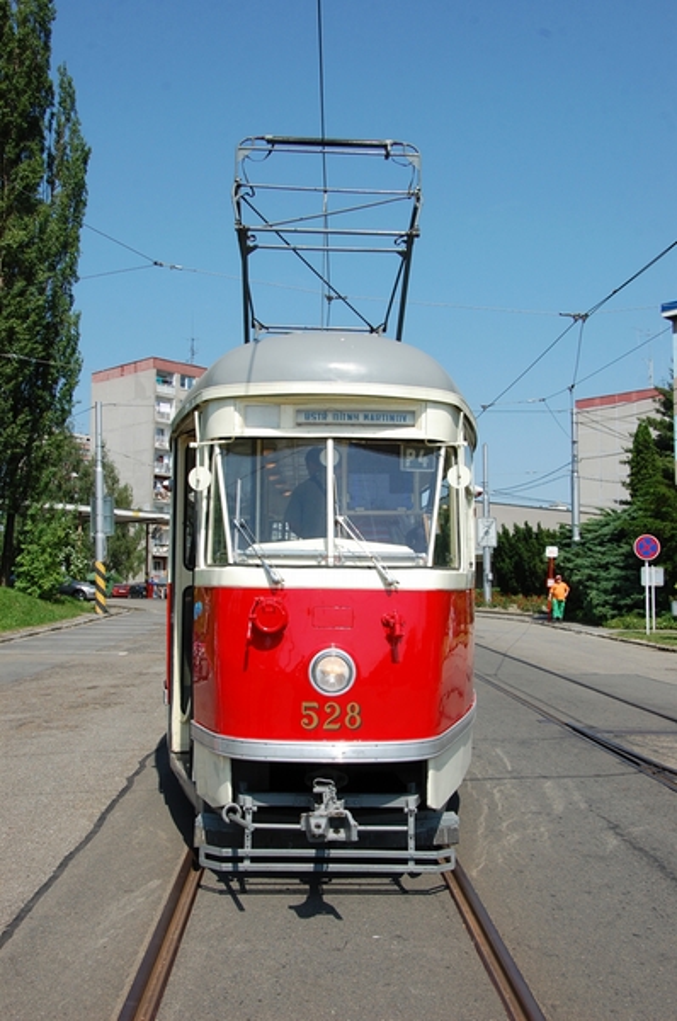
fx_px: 1104
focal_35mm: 39
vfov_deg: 49.6
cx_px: 338
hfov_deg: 34.1
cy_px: 510
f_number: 10
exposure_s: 1/320
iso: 200
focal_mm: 26
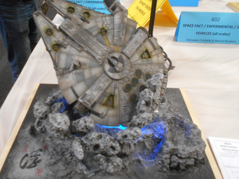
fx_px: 214
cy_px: 80
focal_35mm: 31
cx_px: 101
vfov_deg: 45.4
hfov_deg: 58.1
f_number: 3.2
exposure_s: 1/10
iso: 400
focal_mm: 4.6
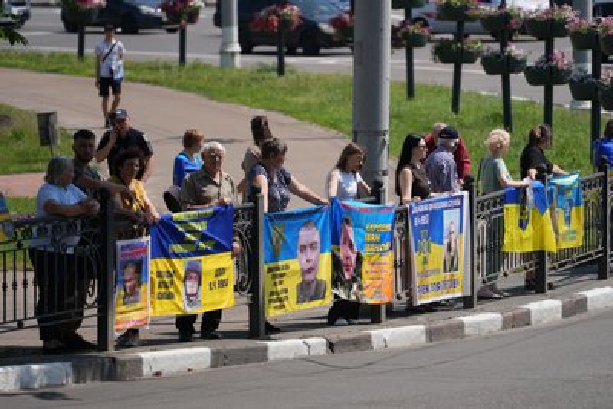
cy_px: 204
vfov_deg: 4.6
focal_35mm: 300
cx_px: 306
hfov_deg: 6.9
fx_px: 5110
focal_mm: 300
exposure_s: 1/800
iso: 100
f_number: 5.6
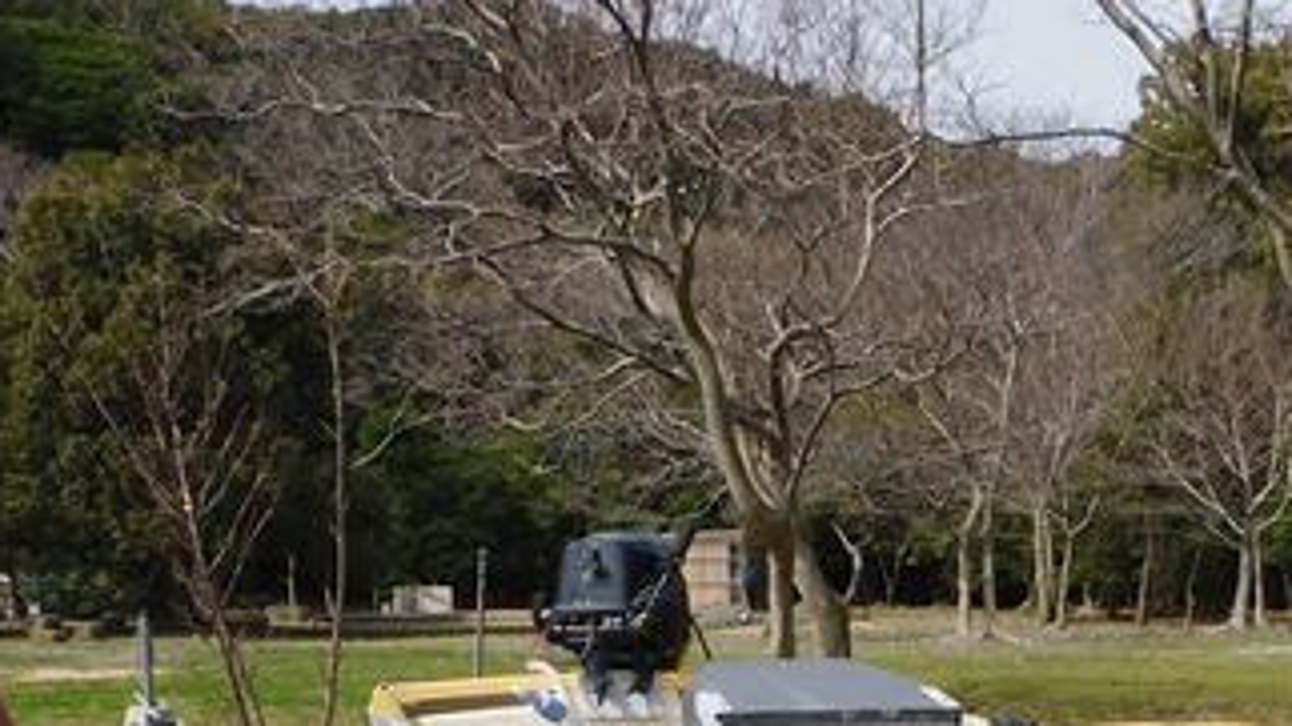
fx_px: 1781
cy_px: 830
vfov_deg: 21.6
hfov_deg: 38.9
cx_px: 951
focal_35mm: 52
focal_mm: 4.3
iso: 125
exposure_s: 1/1250
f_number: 3.8
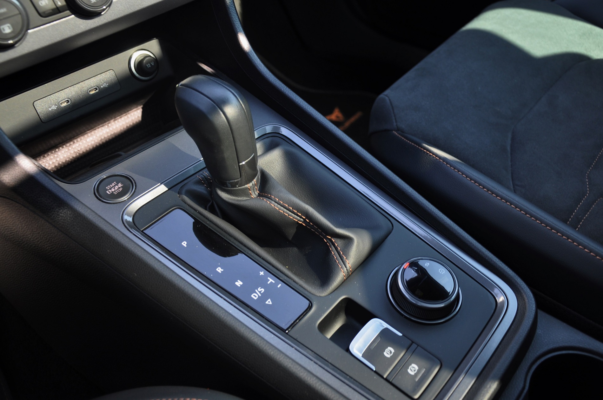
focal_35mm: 39
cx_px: 302
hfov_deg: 49.6
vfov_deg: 34.1
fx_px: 652
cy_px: 200
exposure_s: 1/50
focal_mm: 26
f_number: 4
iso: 250
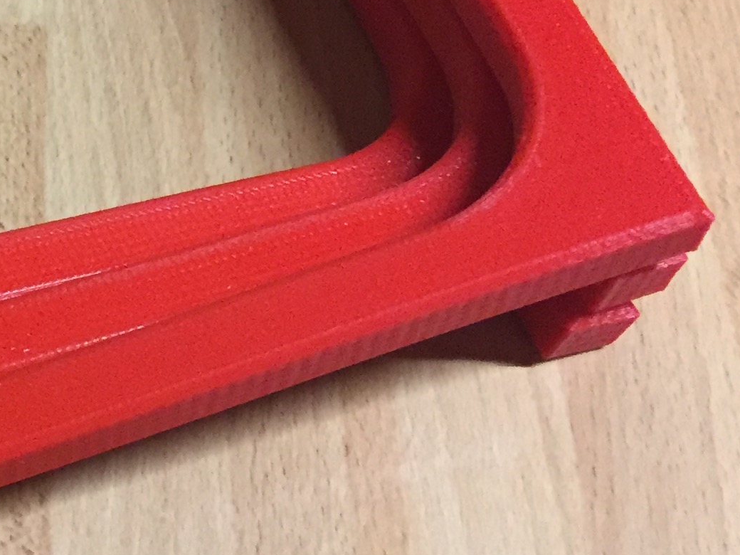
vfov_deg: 16.2
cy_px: 143
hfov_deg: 19.7
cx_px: -243
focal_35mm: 91
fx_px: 1945
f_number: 2.2
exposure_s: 1/20
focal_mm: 4.15
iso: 250
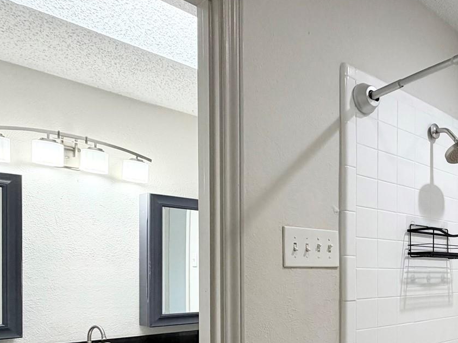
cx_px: 427
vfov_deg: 39.9
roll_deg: +0.2
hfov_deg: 47.5
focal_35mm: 34
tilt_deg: -1.0
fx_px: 450
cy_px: 279
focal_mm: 2.22
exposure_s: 1/120
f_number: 2.2
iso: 160
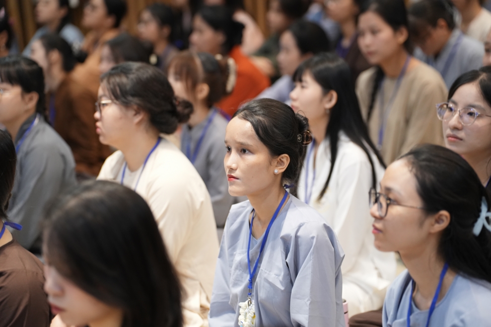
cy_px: 164
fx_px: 1391
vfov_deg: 13.4
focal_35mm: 102
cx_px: 246
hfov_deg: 20.0
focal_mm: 102
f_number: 2.8
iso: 3200
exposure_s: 1/200
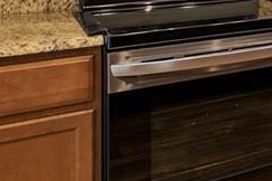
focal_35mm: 63
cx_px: 314
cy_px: -48
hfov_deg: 28.4
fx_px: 475
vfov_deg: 19.9
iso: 100
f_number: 2.8
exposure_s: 1/8
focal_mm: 10
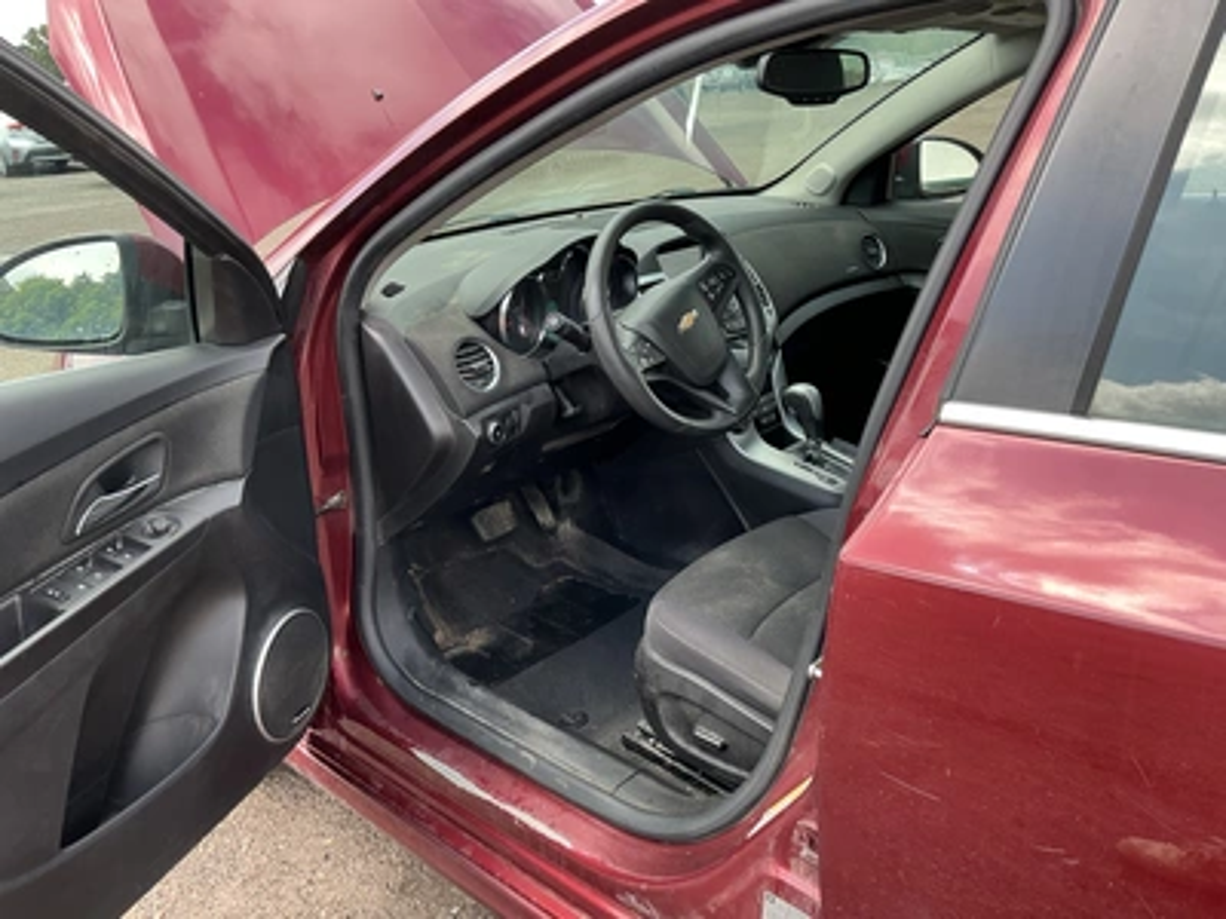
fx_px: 992
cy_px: 460
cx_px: 613
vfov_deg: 49.7
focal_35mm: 28
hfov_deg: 63.4
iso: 20
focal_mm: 3
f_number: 1.8
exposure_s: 1/122
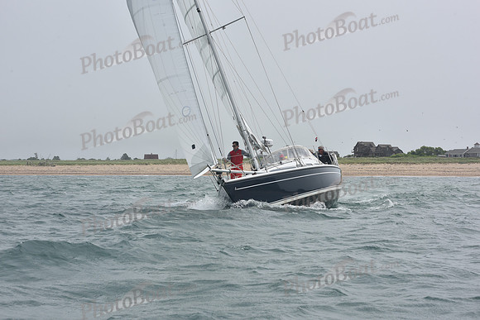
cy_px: 160
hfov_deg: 28.8
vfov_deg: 19.5
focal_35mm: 70
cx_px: 240
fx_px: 934
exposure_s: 1/800
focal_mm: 70
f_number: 11
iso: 250
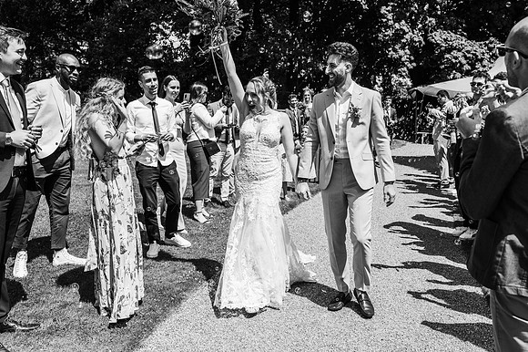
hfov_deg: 54.5
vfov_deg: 37.8
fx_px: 513
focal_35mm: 35
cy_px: 176
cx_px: 264
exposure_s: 1/1600
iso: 100
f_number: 4.5
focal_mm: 35
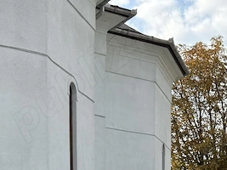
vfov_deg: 14.6
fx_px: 590
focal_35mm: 90
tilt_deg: -3.7
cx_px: 202
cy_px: 297
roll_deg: -0.2
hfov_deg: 21.3
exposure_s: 1/2299
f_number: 1.78
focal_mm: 6.76
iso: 100
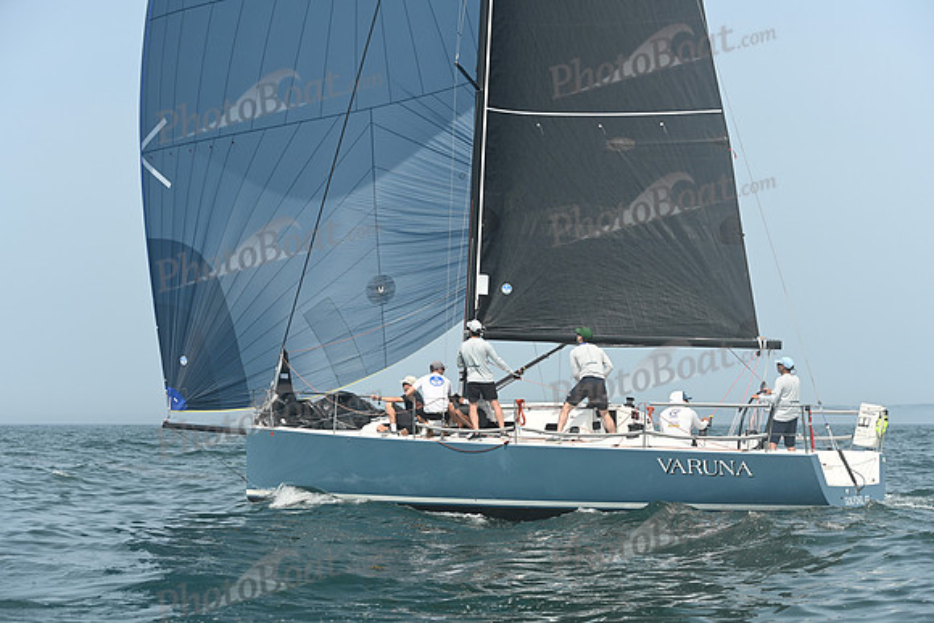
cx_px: 467
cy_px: 312
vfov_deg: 19.5
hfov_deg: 28.8
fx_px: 1816
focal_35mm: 70
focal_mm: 70
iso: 320
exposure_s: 1/1250
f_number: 6.3
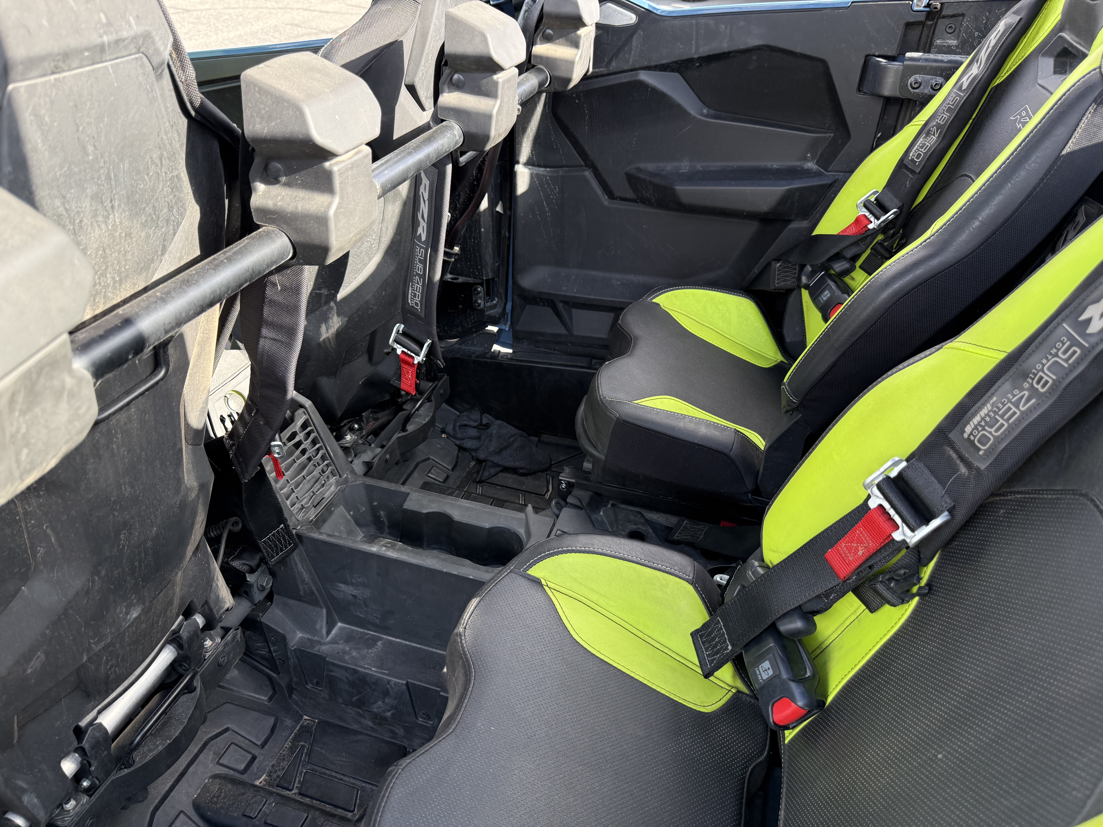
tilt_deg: -33.3
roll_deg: -2.1
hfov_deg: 71.6
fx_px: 765
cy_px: 414
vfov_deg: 56.8
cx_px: 552
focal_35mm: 24
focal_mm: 6.76
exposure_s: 1/243
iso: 125
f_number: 1.78
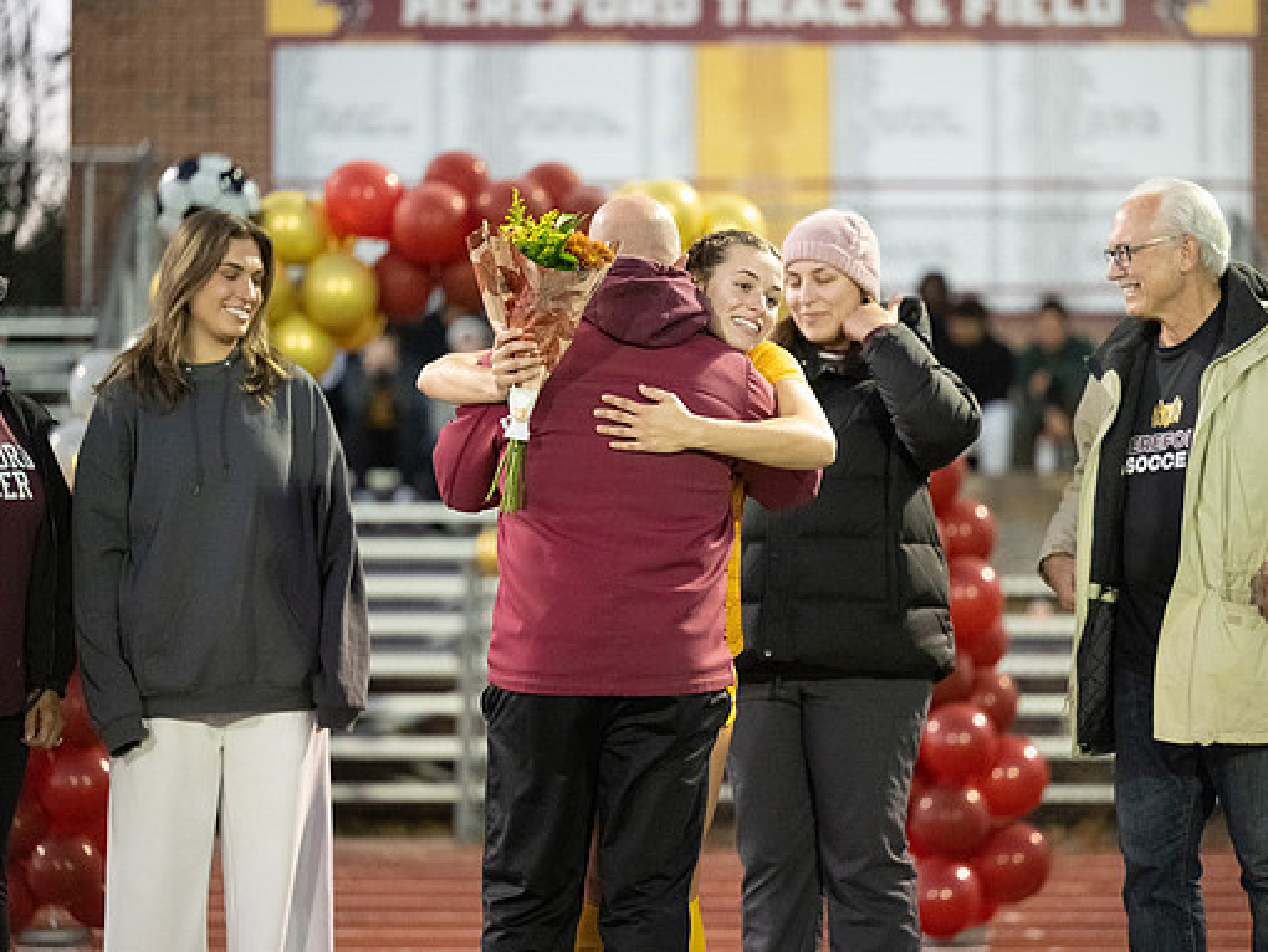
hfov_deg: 12.9
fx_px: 5607
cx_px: 701
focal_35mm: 153
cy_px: 478
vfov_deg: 9.7
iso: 16000
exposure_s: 1/640
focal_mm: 140
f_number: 2.8
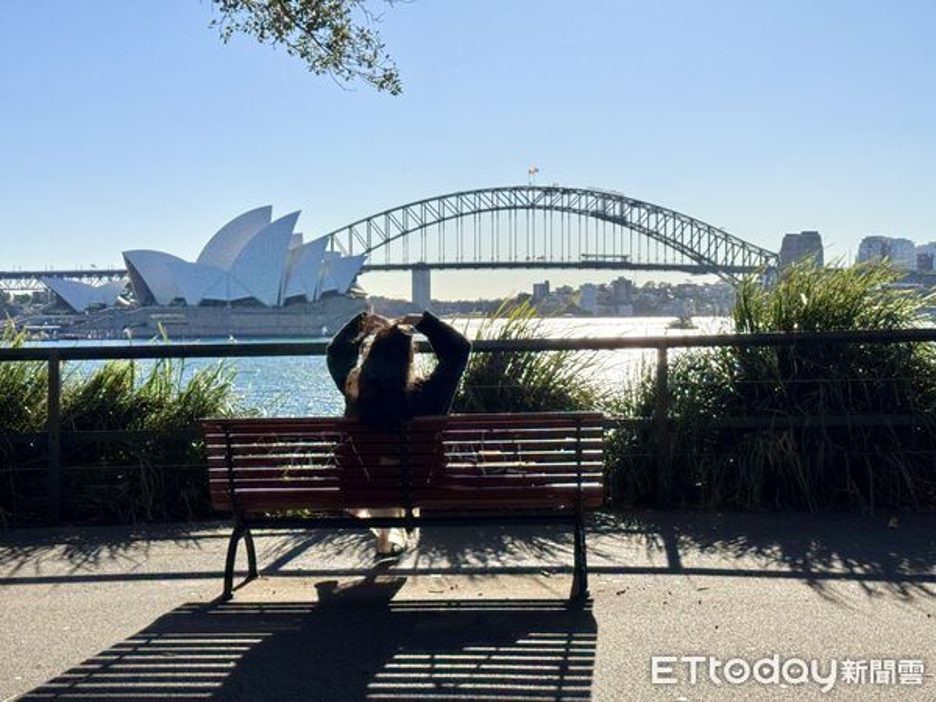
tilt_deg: -2.2
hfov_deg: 39.7
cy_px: 351
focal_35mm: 48
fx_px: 1298
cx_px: 468
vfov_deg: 30.3
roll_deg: -0.7
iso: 64
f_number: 1.78
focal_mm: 6.76
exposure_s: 1/7937
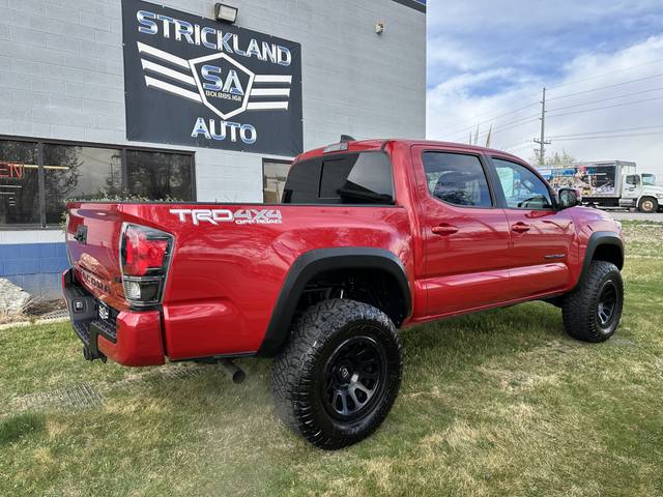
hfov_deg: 71.6
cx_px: 332
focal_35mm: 24
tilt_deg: -2.2
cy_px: 248
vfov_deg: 56.8
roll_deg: +1.3
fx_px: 460
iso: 80
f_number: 1.78
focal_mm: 6.86
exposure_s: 1/740
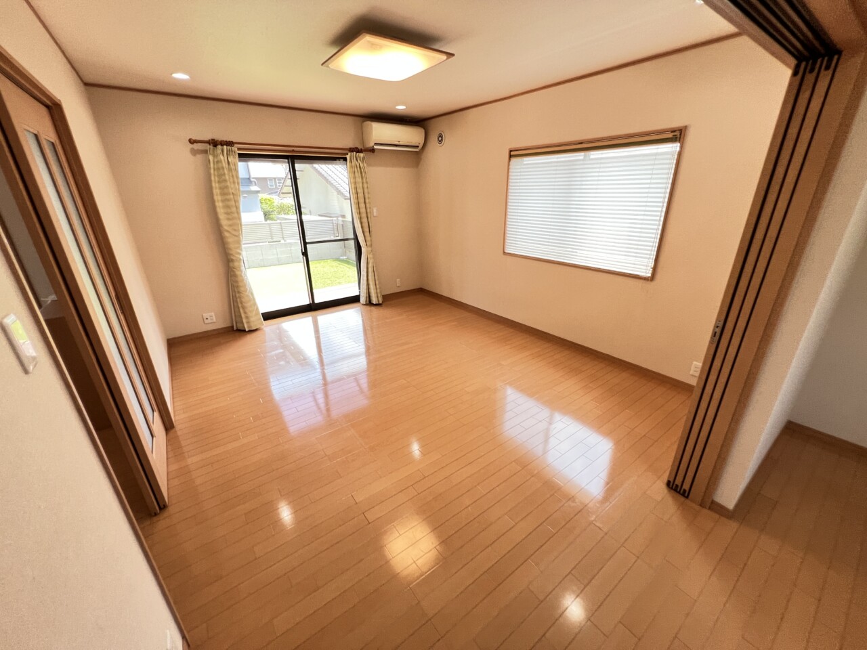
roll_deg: +1.2
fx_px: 326
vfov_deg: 89.9
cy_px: 325
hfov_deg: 106.2
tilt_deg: -22.4
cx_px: 434
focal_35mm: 13
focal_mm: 1.57
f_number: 1.8
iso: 125
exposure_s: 1/99
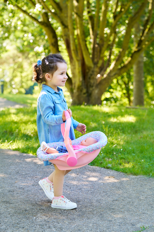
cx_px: 77
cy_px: 116
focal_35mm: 105
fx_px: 674
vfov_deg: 19.5
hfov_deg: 13.0
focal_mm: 105
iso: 1600
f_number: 5.6
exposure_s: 1/320
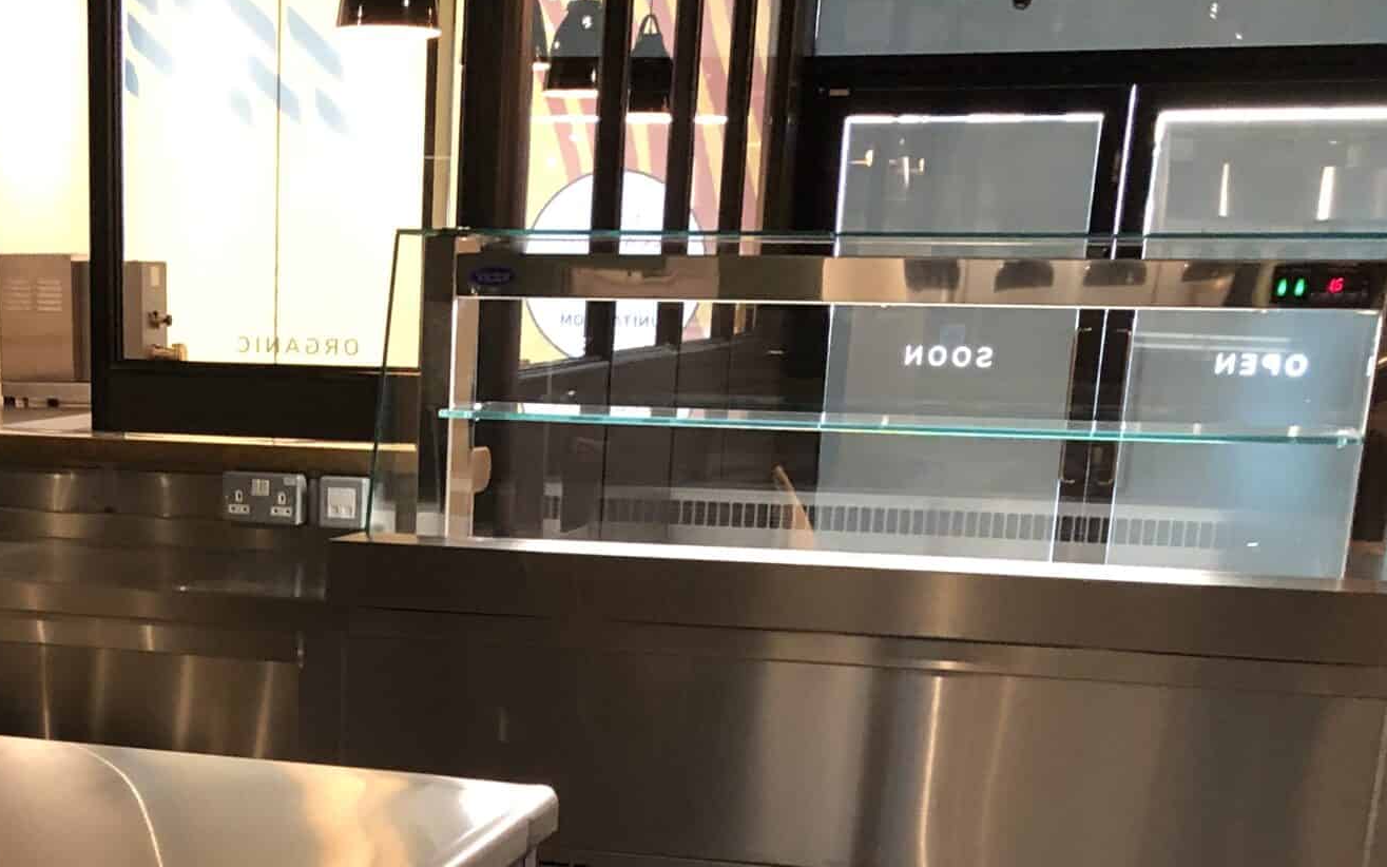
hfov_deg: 30.8
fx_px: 2457
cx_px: 290
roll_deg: -0.5
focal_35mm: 65
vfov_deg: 18.6
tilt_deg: -19.0
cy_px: 1129
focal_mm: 3.99
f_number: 1.8
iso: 100
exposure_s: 1/14
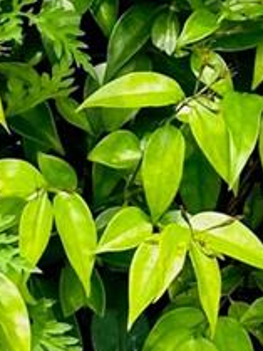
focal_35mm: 275
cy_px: -363
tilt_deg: -19.7
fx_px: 2783
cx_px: -89
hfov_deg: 5.4
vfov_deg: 6.9
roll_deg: +1.0
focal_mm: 6.86
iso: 64
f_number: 1.78
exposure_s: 1/1992
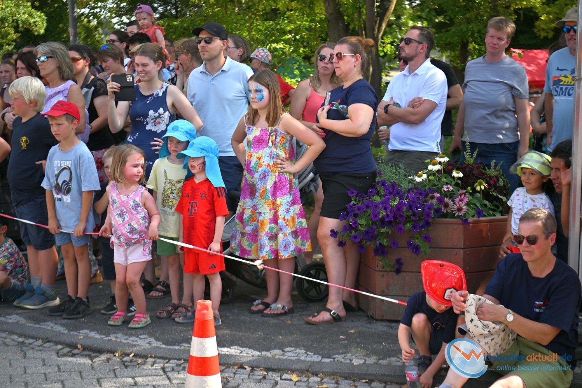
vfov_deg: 19.5
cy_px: 194
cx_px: 291
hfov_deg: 28.8
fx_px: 1132
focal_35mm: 70
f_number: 2.8
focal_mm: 70
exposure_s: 1/800
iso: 64
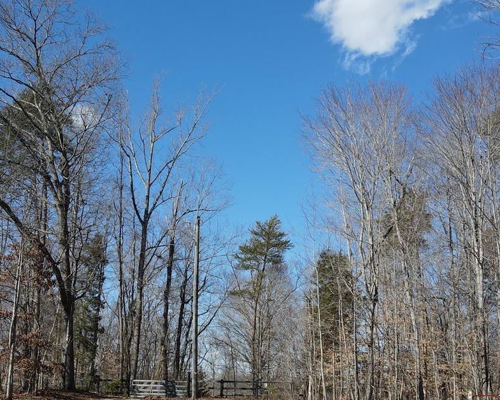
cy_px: 254
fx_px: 636
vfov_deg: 34.7
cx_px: 263
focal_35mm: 43
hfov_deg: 42.9
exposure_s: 1/640
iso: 100
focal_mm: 4.5
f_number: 2.8
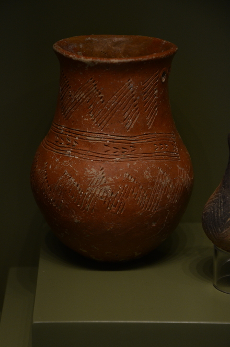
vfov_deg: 17.5
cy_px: 174
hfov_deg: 11.7
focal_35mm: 117
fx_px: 1126
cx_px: 115
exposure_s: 1/250
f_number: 5.3
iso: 1000
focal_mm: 78
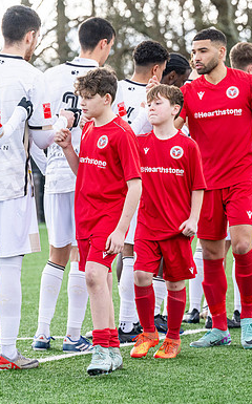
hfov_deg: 7.0
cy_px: 218
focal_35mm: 187
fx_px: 2059
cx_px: 53
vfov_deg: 11.2
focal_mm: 103
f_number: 4
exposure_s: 1/1250
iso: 800
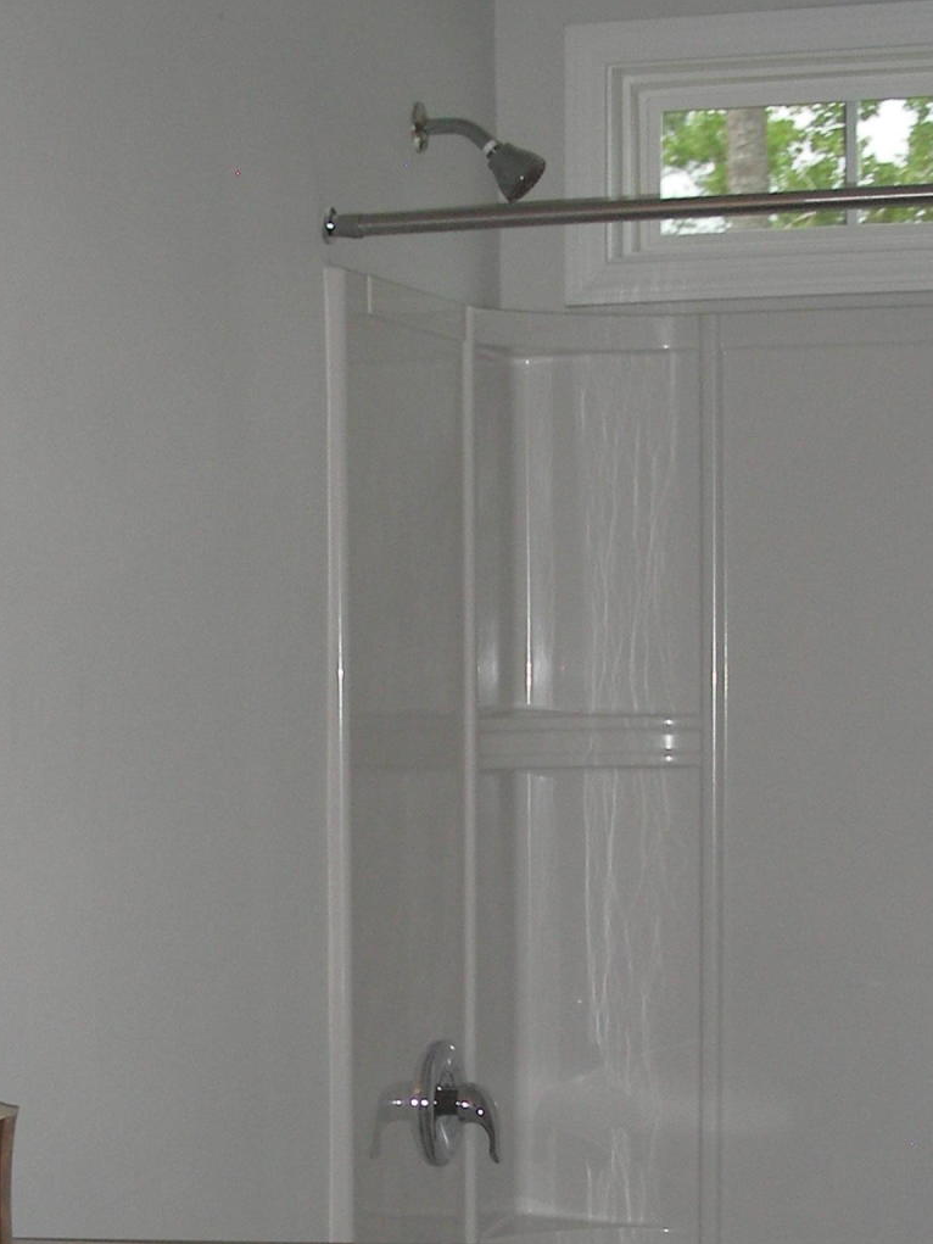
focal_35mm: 94
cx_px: 278
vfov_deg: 20.5
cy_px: 1110
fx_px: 3377
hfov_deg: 15.7
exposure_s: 1/60.1
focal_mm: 8
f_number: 3.5
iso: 51
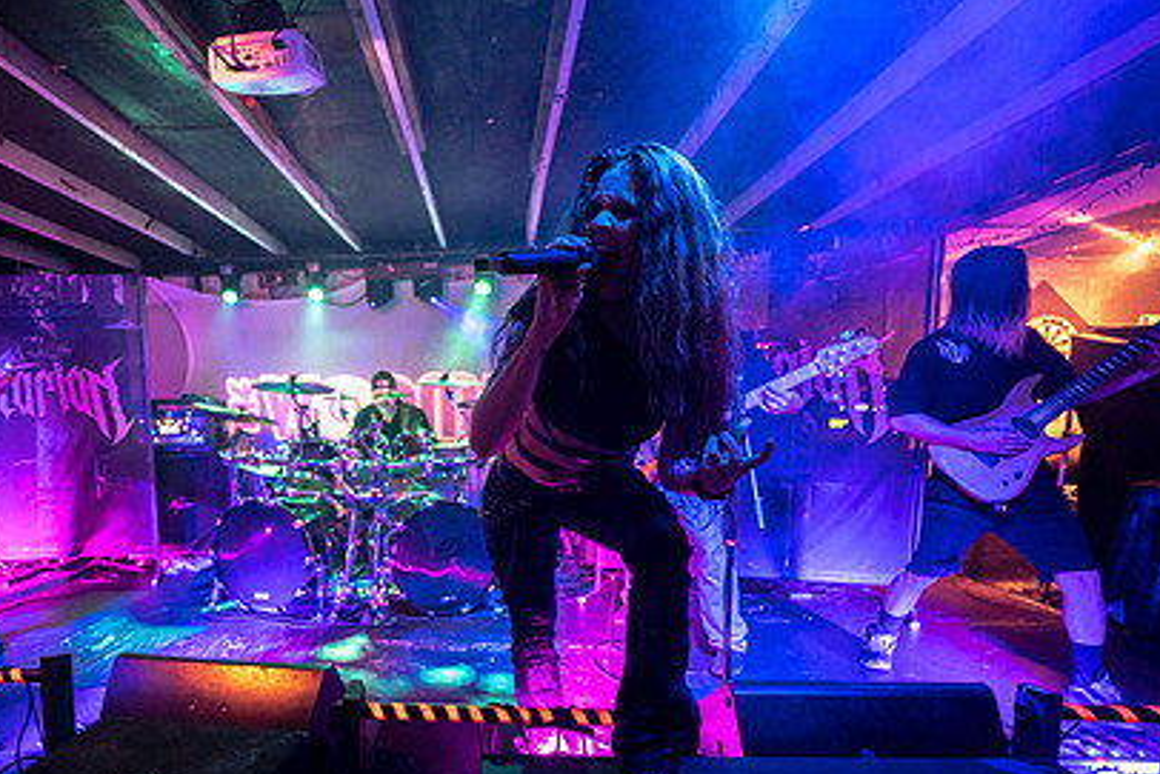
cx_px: 446
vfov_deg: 61.3
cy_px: 476
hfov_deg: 82.6
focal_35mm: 20
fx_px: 645
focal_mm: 14
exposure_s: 1/80
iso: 3200
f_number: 2.8
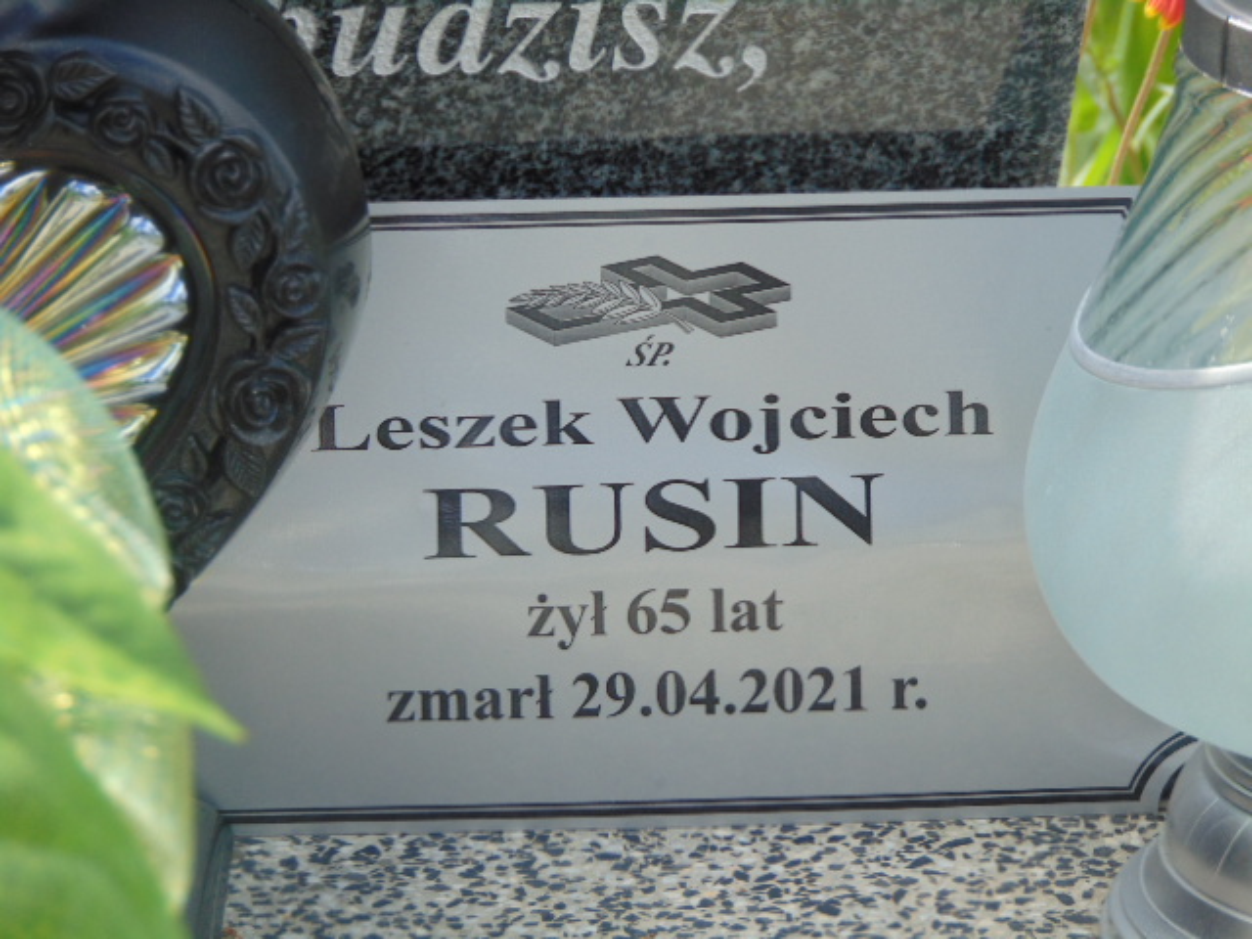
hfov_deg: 6.5
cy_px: 470
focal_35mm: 307
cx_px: 626
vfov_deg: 4.8
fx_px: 11104
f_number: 4.2
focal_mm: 55.1
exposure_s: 1/320
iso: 80
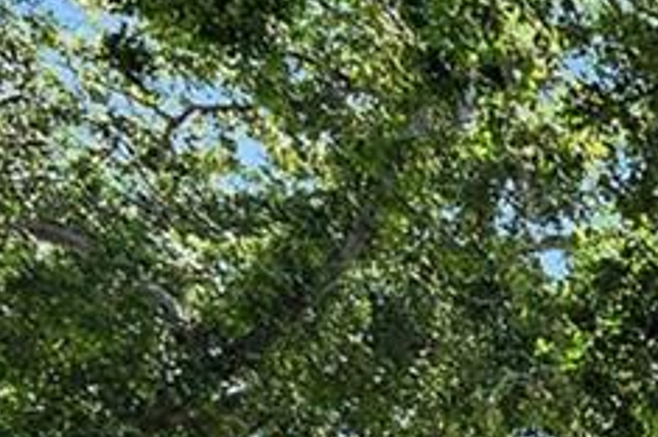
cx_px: 1560
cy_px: 1294
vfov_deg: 9.7
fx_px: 1990
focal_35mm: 109
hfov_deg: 13.7
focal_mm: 16
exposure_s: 1/160
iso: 250
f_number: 8
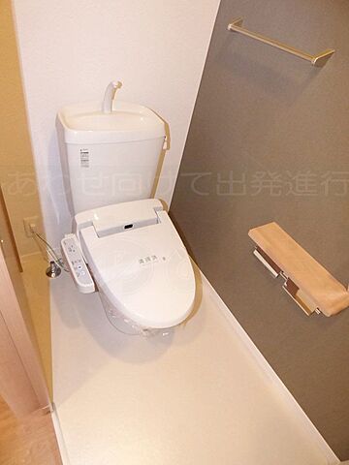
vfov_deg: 81.7
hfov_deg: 66.0
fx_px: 269
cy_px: 232
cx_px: 174
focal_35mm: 20
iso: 800
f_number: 2.8
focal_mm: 3.58
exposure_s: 1/40
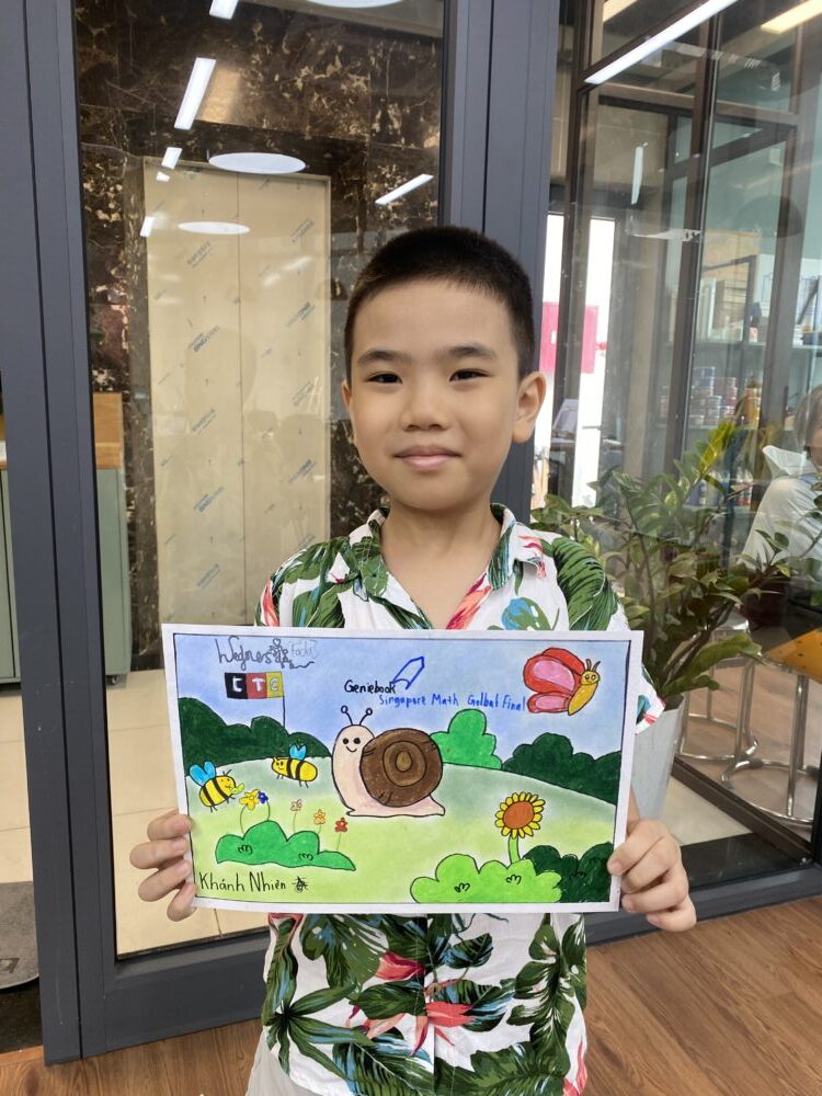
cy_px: 548
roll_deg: -1.7
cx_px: 411
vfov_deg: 67.3
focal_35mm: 26
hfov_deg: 53.1
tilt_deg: -10.0
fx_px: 823
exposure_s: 1/100
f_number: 1.8
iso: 125
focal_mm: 4.25
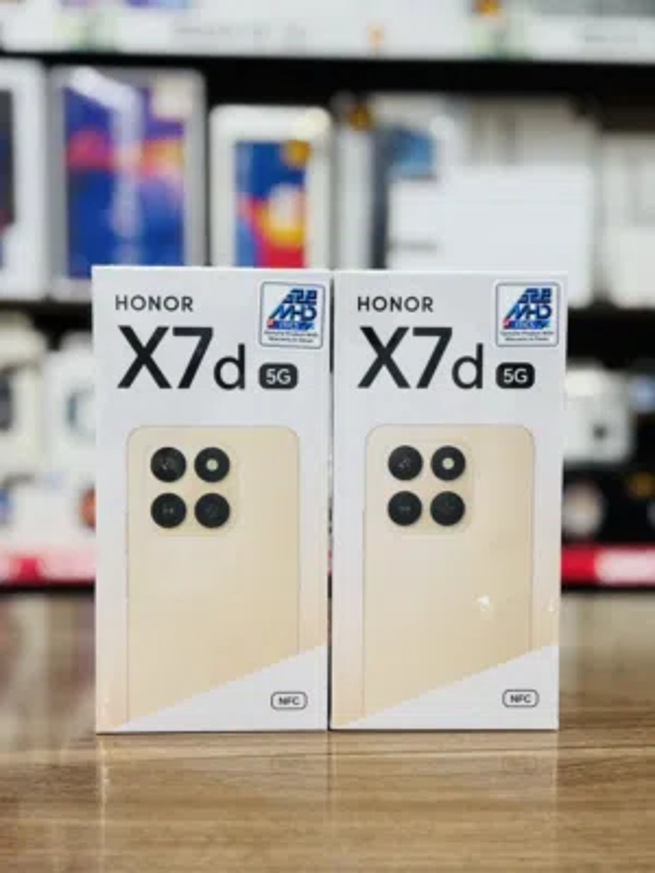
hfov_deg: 28.0
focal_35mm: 52
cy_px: 436
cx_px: 328
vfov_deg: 36.8
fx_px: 1312
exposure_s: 1/50
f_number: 1.6
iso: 25
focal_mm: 5.96
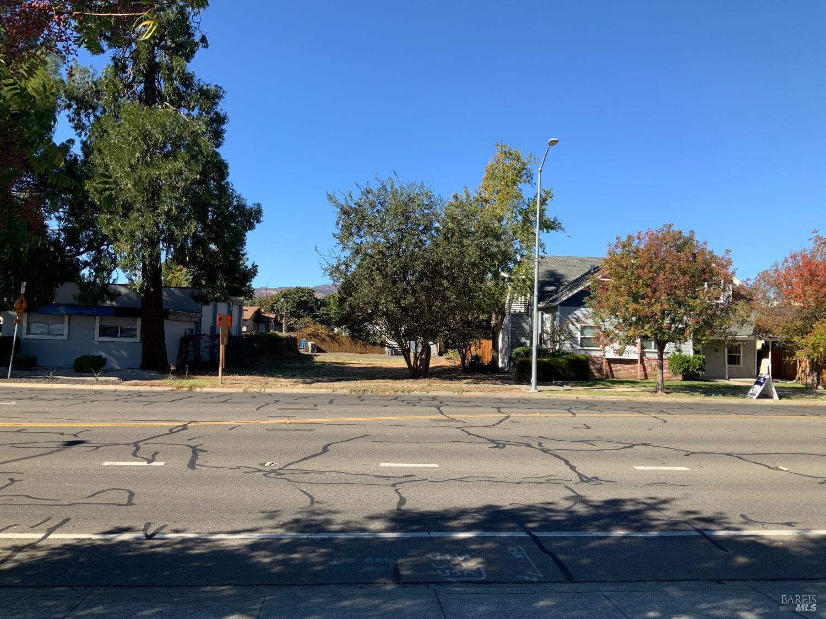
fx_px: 692
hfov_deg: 61.7
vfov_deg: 48.2
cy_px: 310
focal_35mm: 29
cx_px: 413
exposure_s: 1/1195
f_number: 1.8
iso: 16
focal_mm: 3
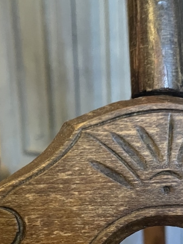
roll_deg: +3.2
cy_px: 193
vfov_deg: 31.4
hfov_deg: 24.2
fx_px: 423
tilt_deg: -13.7
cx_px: 134
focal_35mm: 60
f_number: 1.6
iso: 500
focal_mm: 4.2
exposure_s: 1/25
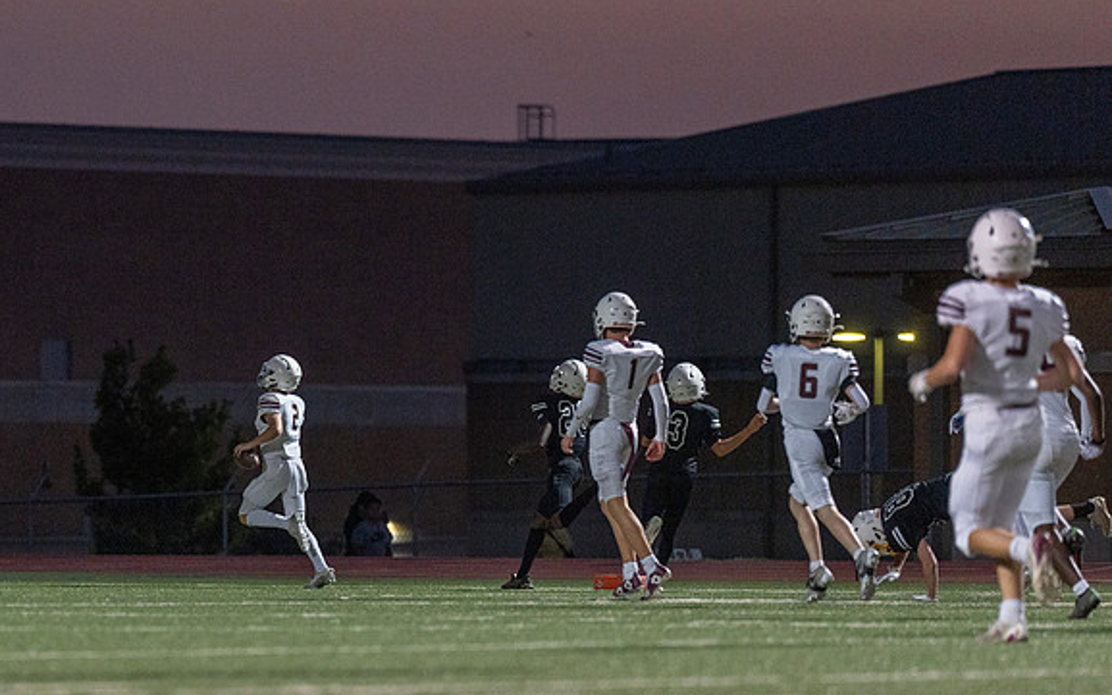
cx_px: 277
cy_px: 449
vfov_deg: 4.1
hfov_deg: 6.6
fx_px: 9670
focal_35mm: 319
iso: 1250
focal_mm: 200
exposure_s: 1/1000
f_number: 2.8
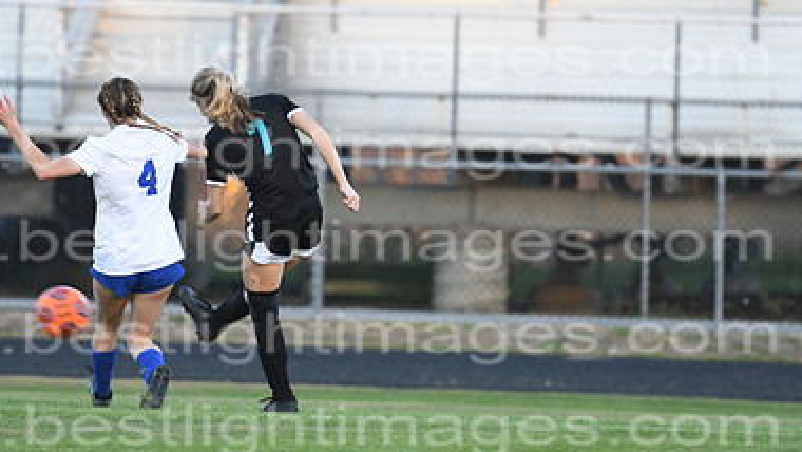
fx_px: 10210
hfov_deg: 4.5
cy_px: 200
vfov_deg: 2.5
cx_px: 300
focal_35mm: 480
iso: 640
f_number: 2.8
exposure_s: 1/800
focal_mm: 200
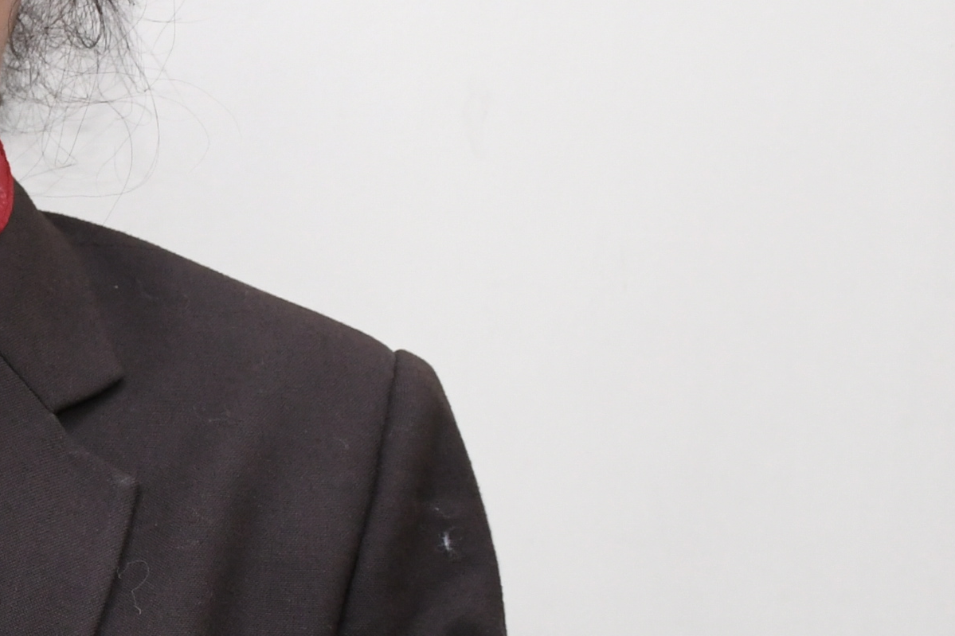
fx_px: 5543
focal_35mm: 209
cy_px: 298
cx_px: -240
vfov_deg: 6.6
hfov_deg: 9.7
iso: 1000
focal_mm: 40
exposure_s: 1/125
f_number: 4.5
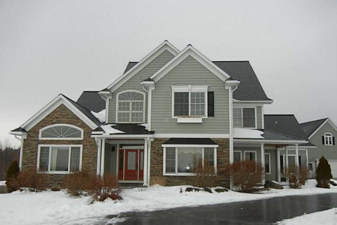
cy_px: 125
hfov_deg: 58.7
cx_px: 169
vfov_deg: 41.1
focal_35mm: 32
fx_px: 300
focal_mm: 5.4
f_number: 3.5
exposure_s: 1/123
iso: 160
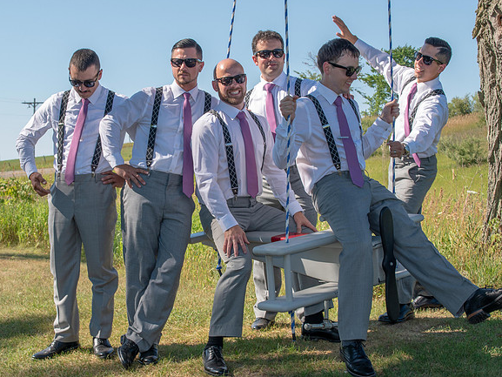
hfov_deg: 24.4
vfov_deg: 18.4
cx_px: 213
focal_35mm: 80
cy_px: 184
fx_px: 1160
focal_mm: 48
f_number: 10
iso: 100
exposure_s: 1/200
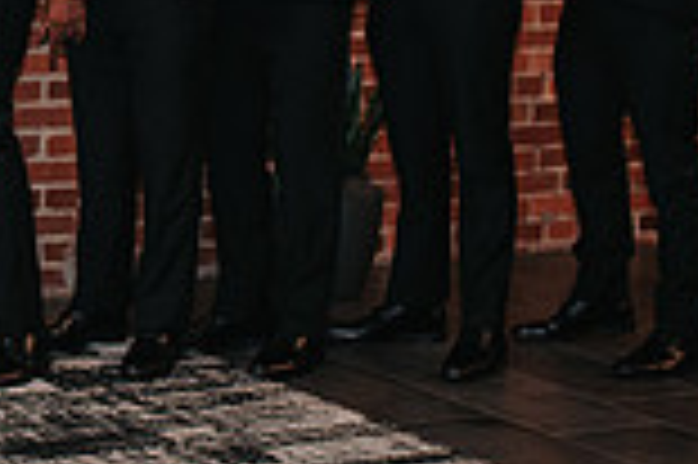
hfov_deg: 13.5
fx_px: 2750
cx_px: -413
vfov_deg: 9.5
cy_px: -39
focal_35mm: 142
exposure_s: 1/125
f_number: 2.8
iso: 1000
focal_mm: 35
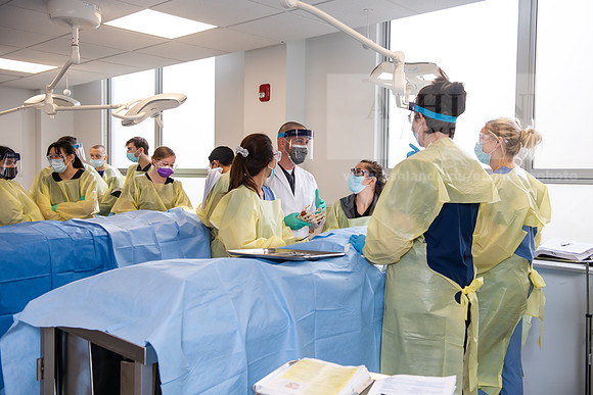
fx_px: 593
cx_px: 296
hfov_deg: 53.1
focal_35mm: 36
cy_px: 198
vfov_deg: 36.9
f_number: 4
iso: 500
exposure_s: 1/200
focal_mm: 36
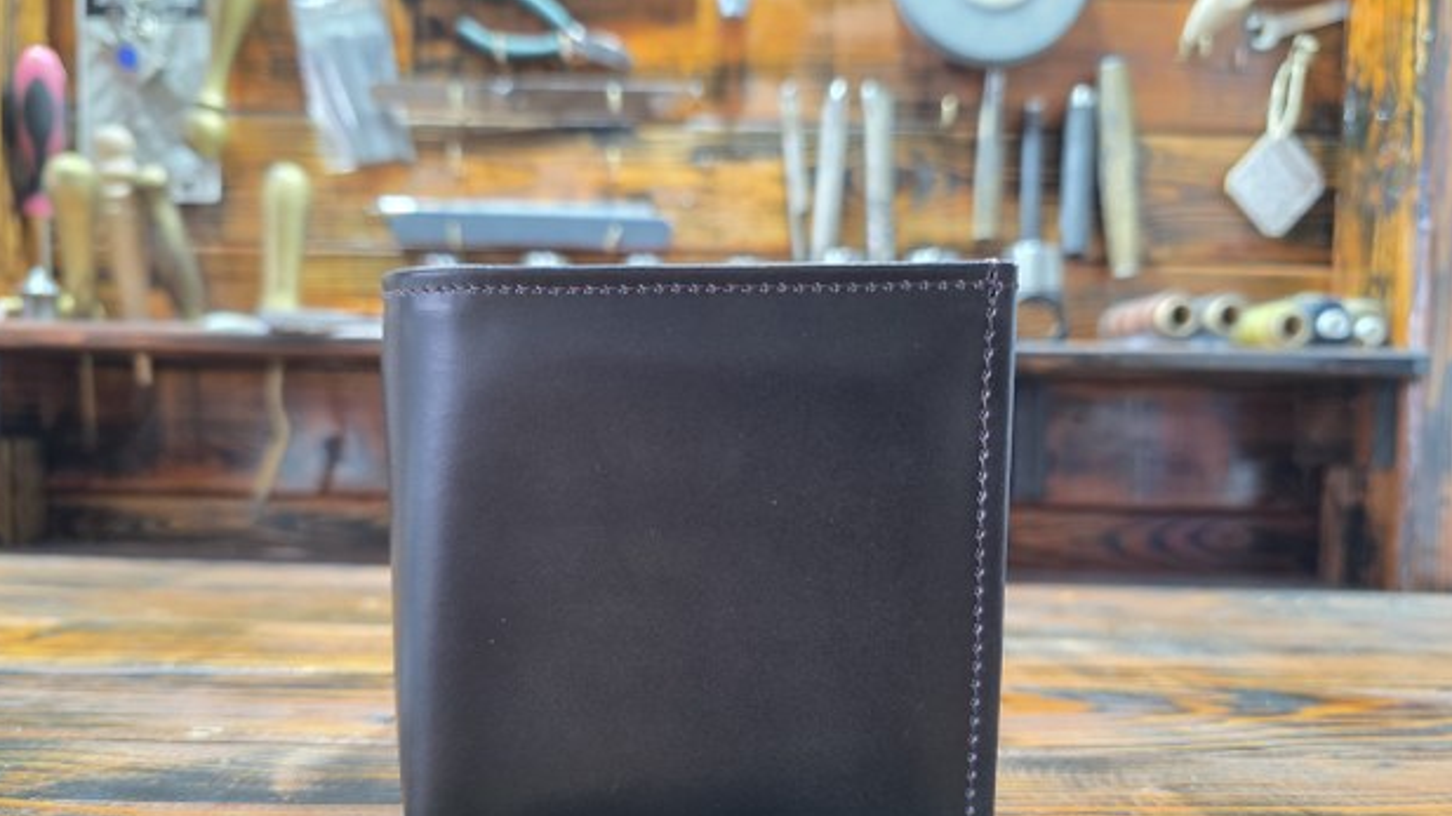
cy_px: 524
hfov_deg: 71.9
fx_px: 1001
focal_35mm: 26
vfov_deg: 43.9
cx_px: 701
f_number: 1.7
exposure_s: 1/100
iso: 250
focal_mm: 6.3
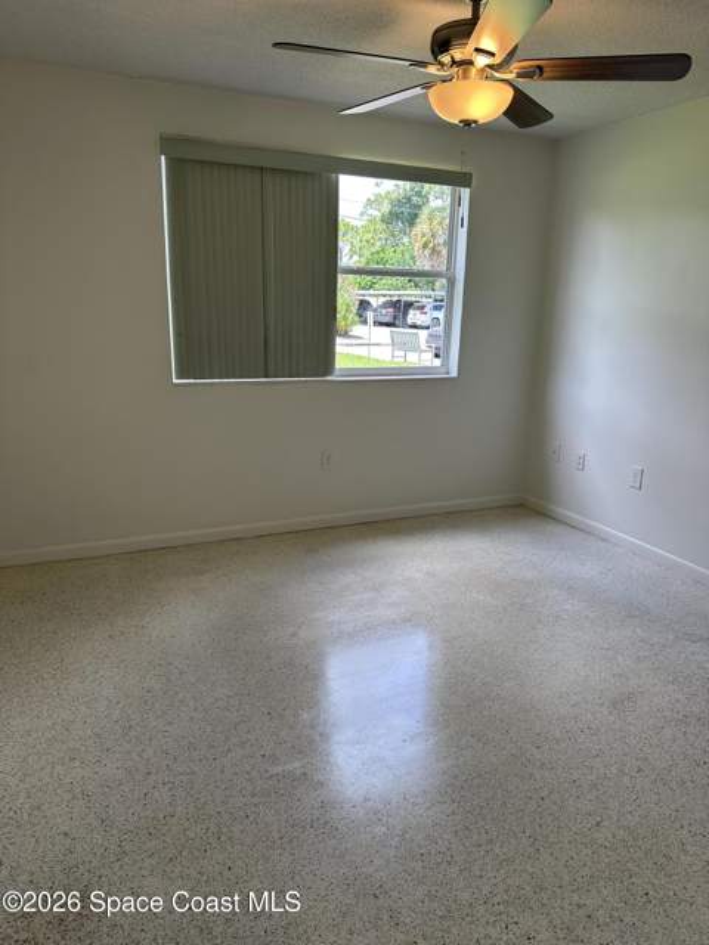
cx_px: 354
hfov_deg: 56.8
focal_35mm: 24
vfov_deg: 71.6
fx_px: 655
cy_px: 472
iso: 80
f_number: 1.78
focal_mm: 6.86
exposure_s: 1/190
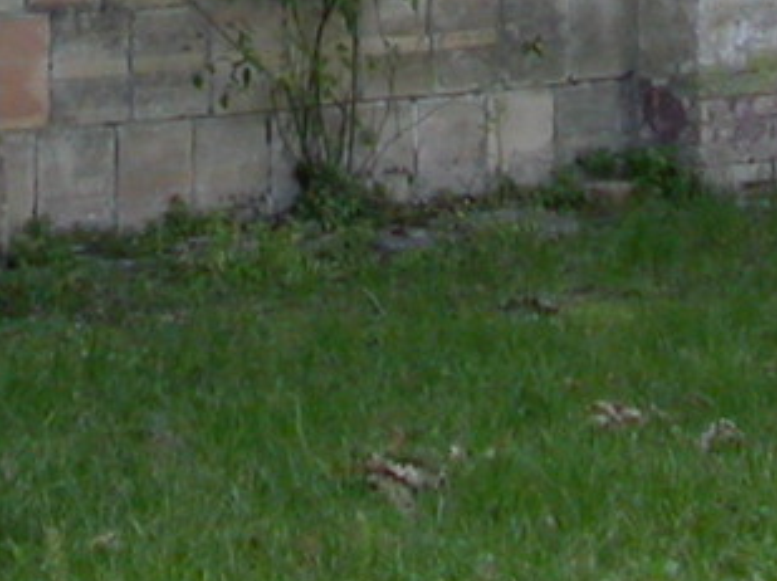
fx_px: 4417
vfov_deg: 7.1
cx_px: 196
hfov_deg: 10.0
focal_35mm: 197
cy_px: -775
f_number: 3.7
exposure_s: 1/89.9
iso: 100
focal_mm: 7.85
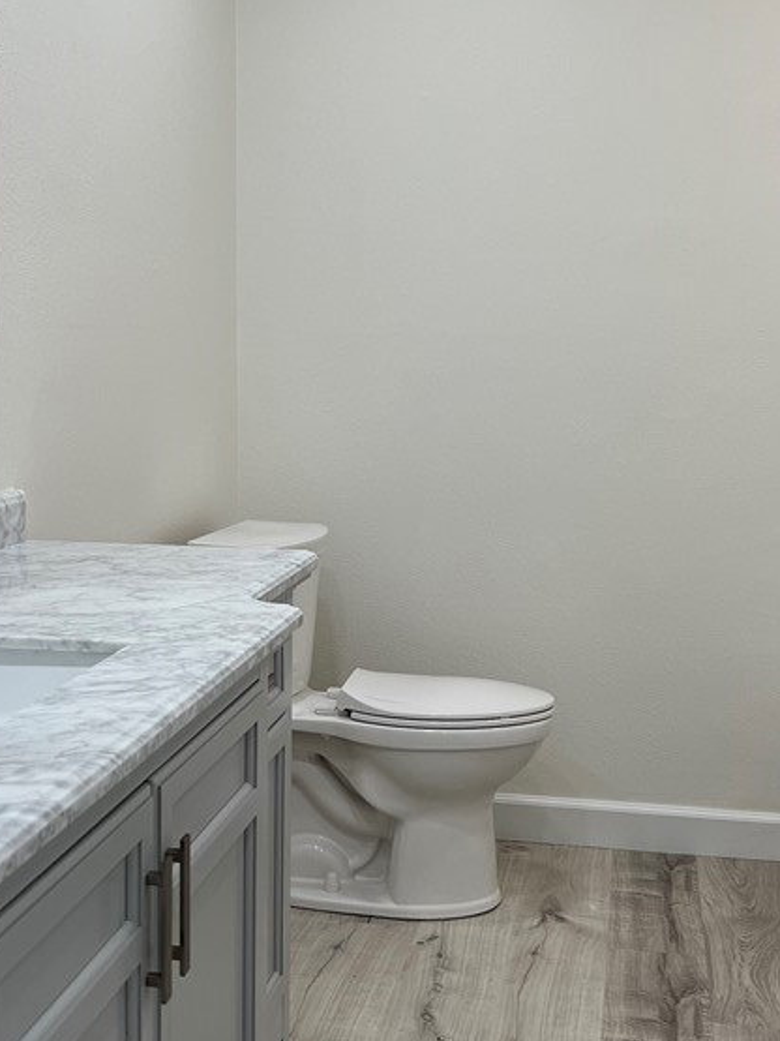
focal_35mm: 48
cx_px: 424
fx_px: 1443
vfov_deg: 39.7
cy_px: 521
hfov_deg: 30.2
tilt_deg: -5.9
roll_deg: -0.8
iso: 40
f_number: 1.5
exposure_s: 1/120
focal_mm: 5.7
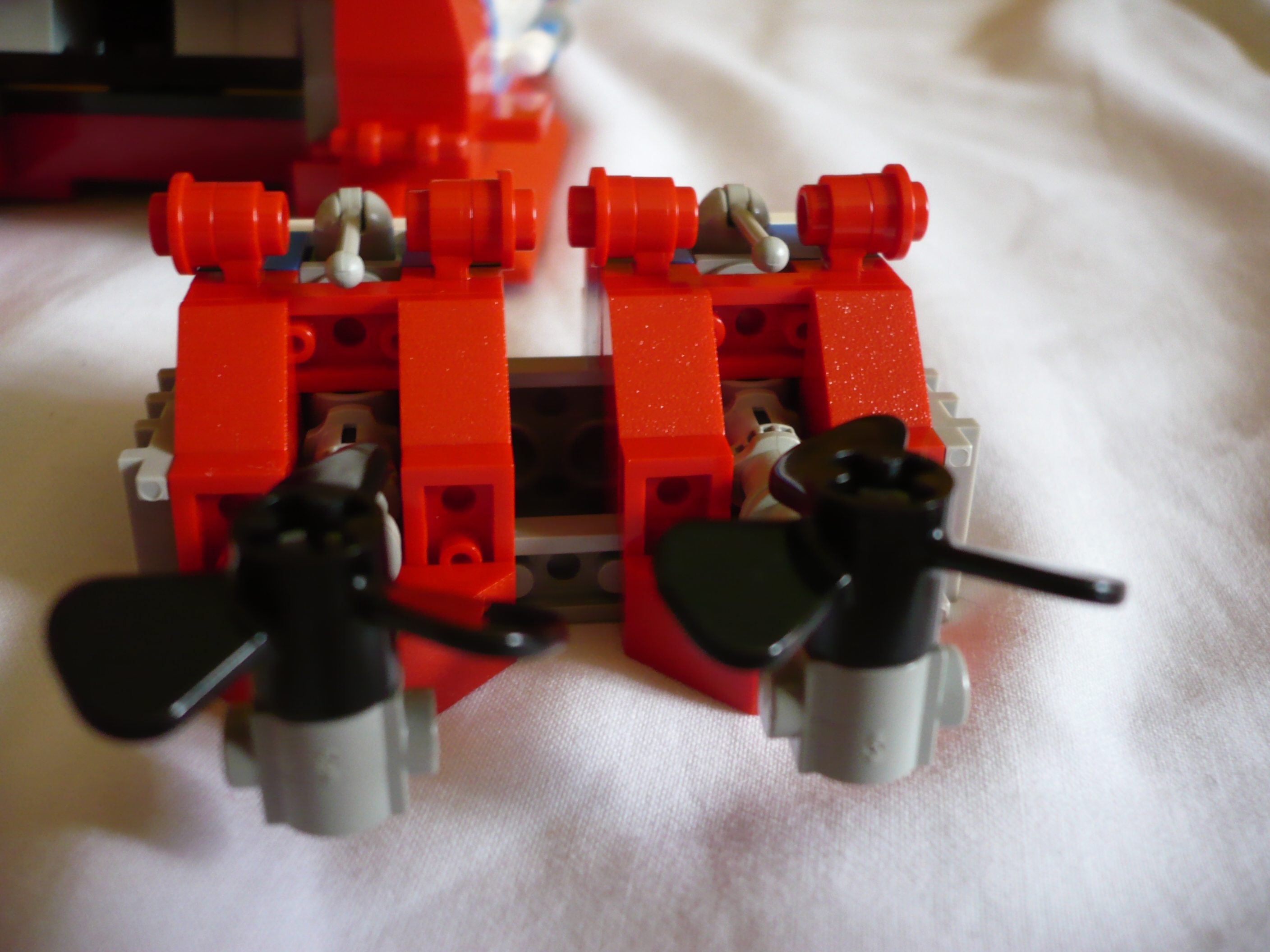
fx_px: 1284
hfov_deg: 52.6
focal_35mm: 35
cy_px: 476
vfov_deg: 40.7
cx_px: 635
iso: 200
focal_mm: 5.8
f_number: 2.8
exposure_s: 1/15
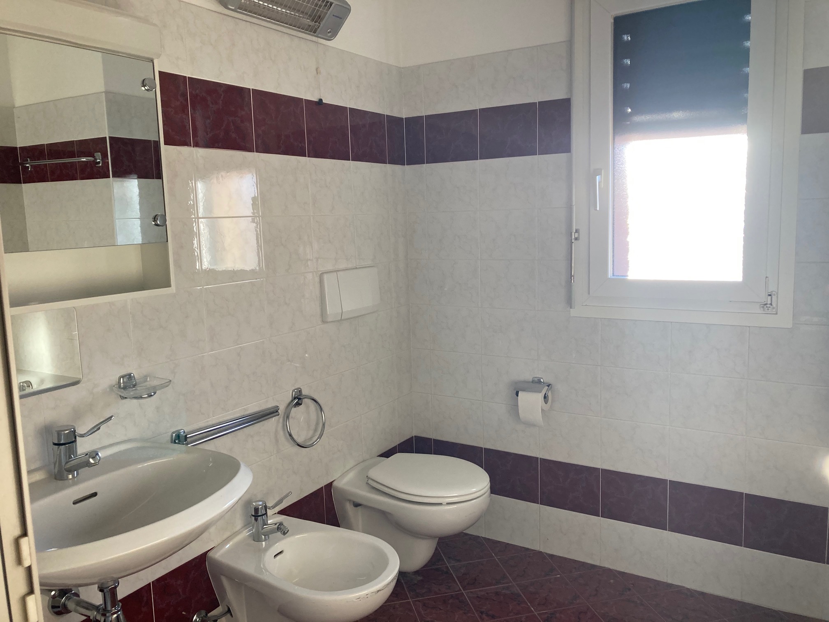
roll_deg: +1.3
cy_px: 311
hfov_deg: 63.4
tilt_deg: -6.9
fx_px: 671
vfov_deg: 49.7
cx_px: 414
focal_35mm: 28
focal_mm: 3.99
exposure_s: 1/116
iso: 80
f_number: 1.8
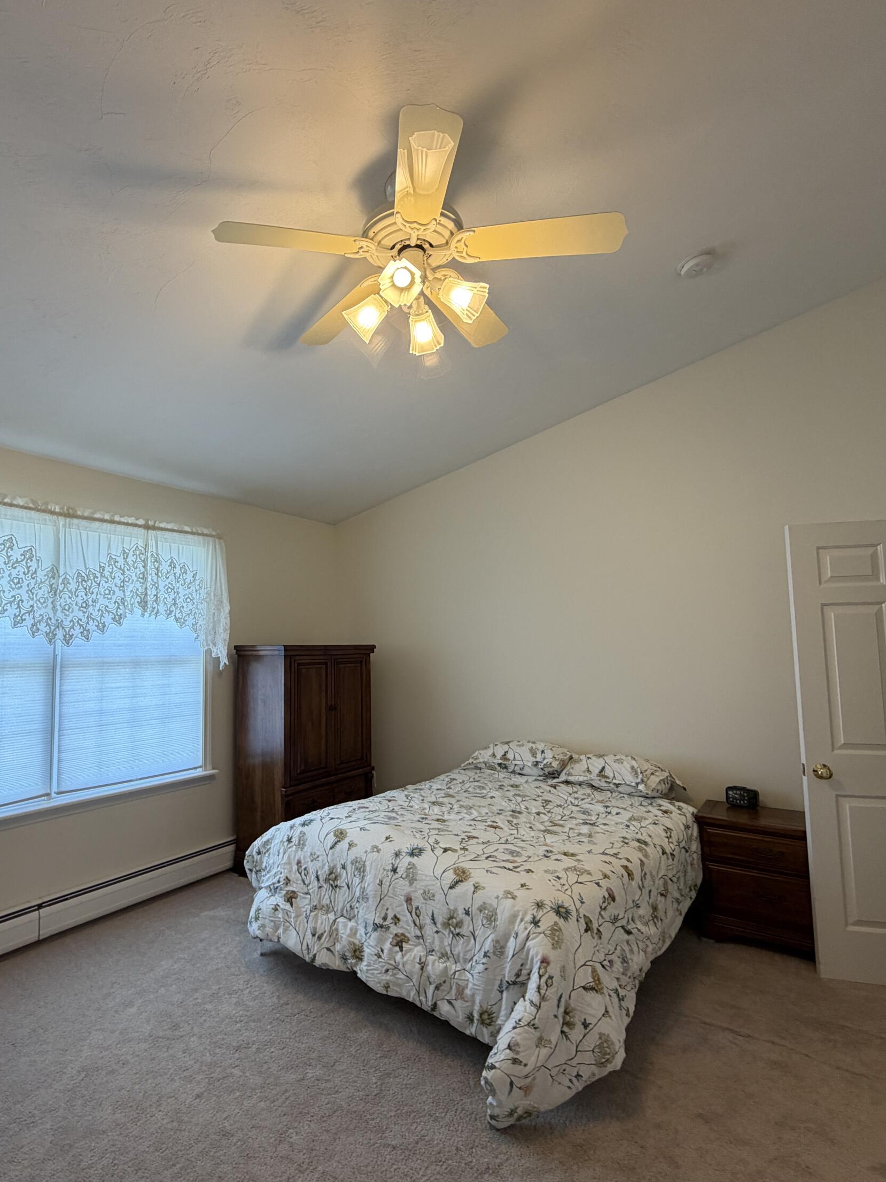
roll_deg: +0.9
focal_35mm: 19
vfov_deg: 84.7
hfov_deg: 67.7
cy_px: 594
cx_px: 335
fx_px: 648
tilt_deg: +5.5
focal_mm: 2.22
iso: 125
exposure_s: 1/120
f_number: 2.2
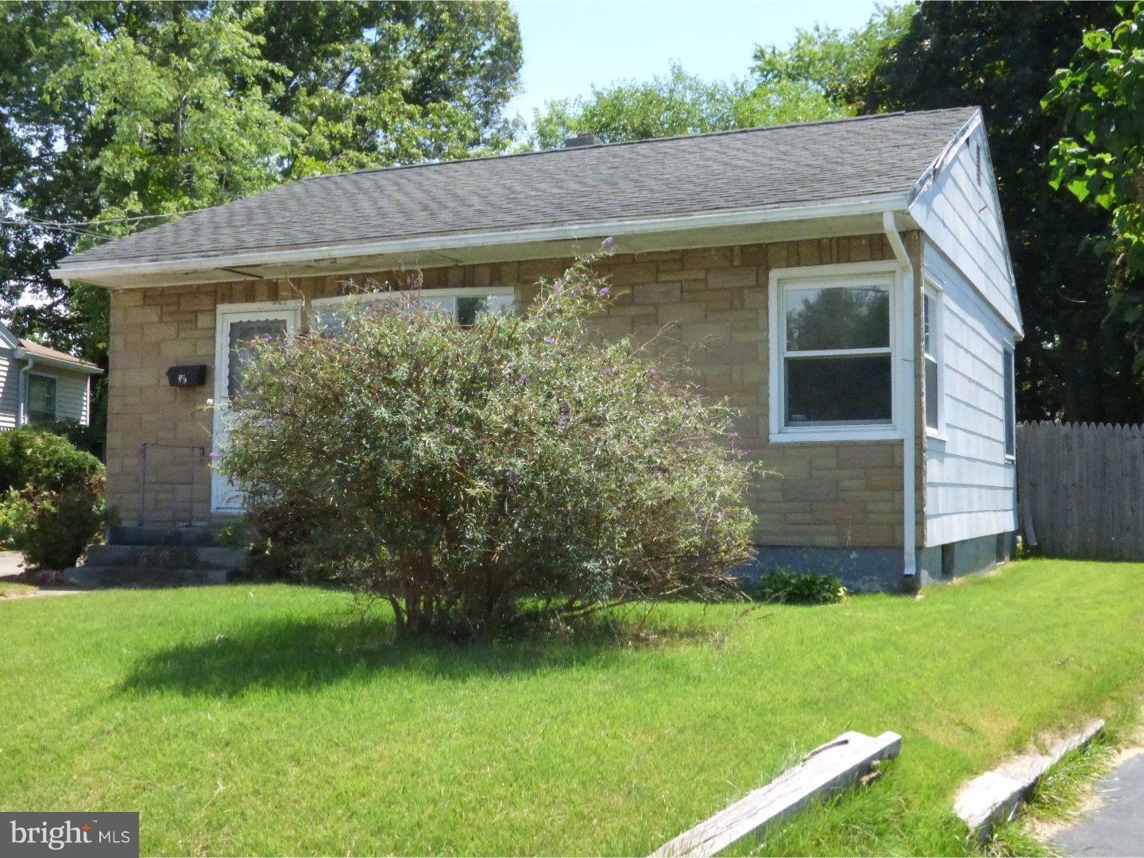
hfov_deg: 45.8
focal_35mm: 41
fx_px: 1355
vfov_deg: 35.1
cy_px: 429
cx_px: 572
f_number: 6.3
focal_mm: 7.37
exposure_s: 1/2000
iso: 1600
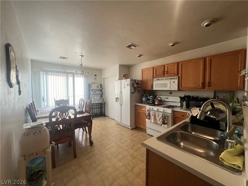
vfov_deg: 89.9
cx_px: 124
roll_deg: -0.8
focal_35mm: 13
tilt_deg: -3.4
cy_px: 93
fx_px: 93
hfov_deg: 106.2
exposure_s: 1/120
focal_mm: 1.57
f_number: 1.8
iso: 160
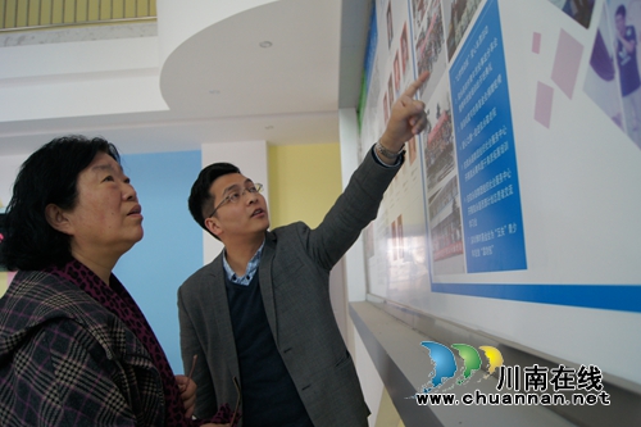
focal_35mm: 27
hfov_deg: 67.4
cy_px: 214
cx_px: 320
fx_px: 481
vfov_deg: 47.9
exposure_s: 1/30
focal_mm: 18
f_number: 3.5
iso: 400
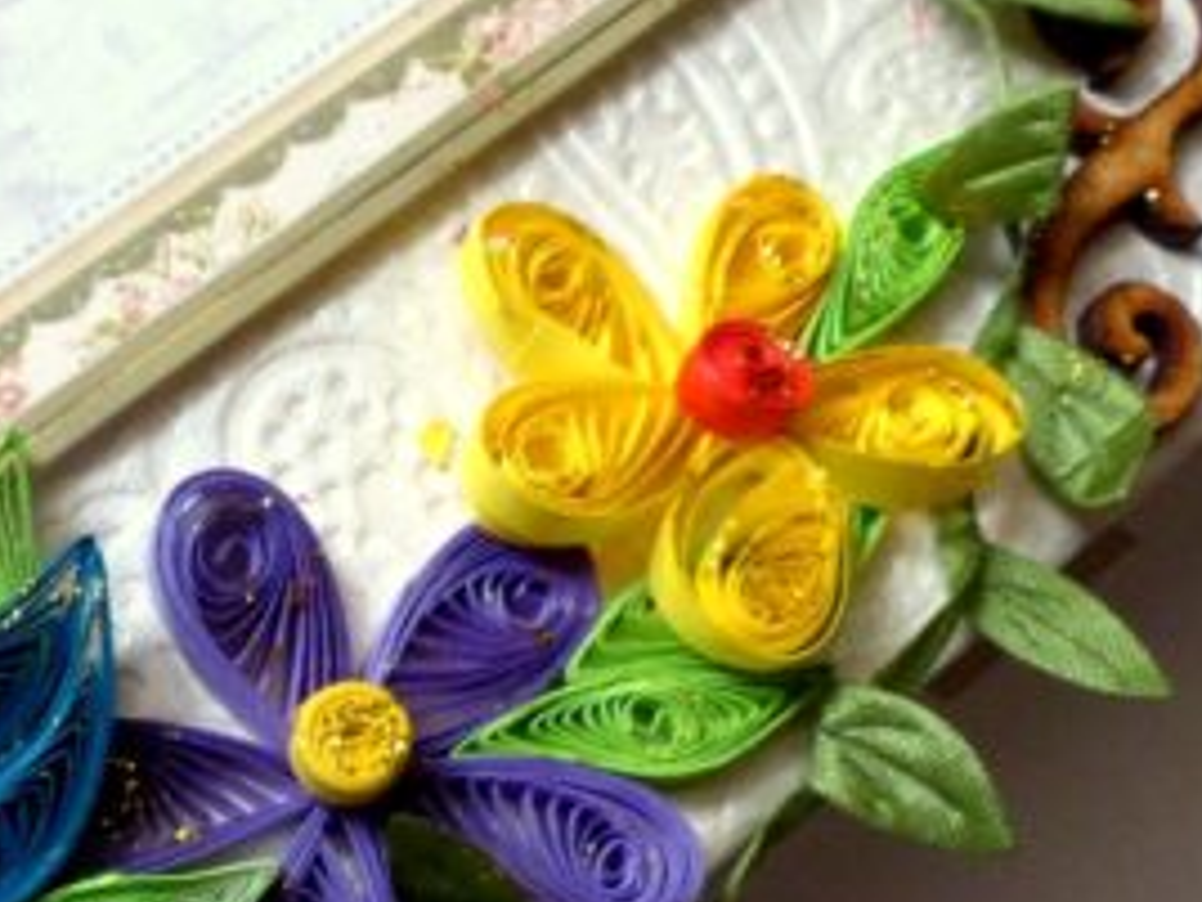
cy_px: 709
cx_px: 13
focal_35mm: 56
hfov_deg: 31.8
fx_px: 1945
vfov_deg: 25.7
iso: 400
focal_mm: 4.5
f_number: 3.2
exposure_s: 1/125
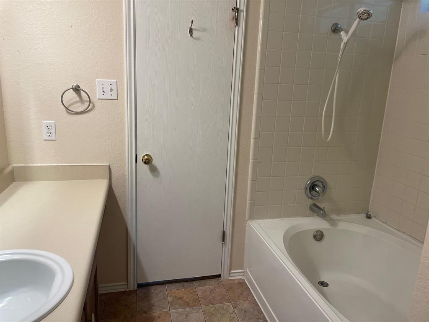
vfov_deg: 53.1
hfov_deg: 67.3
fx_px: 322
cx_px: 214
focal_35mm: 26
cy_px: 161
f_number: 1.6
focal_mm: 4.2
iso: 100
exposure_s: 1/120
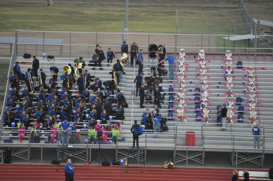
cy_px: 90
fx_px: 1874
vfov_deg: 5.5
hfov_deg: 8.3
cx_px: 136
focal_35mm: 248
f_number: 5.3
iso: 1600
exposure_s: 1/200
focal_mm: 165
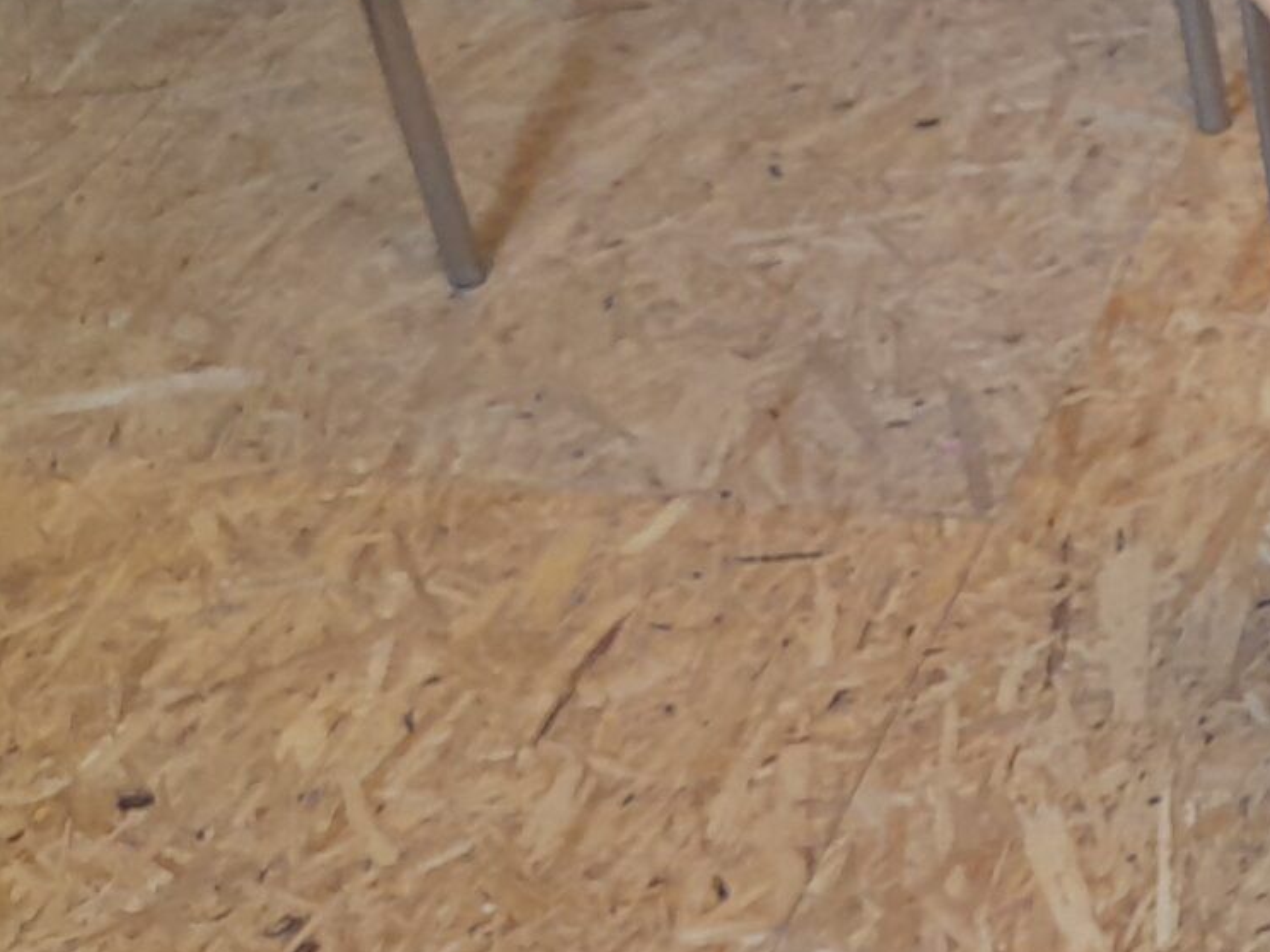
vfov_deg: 16.8
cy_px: 32
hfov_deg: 19.4
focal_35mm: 86
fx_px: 3155
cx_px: 1990
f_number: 2
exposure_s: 1/50
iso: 125
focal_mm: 4.6
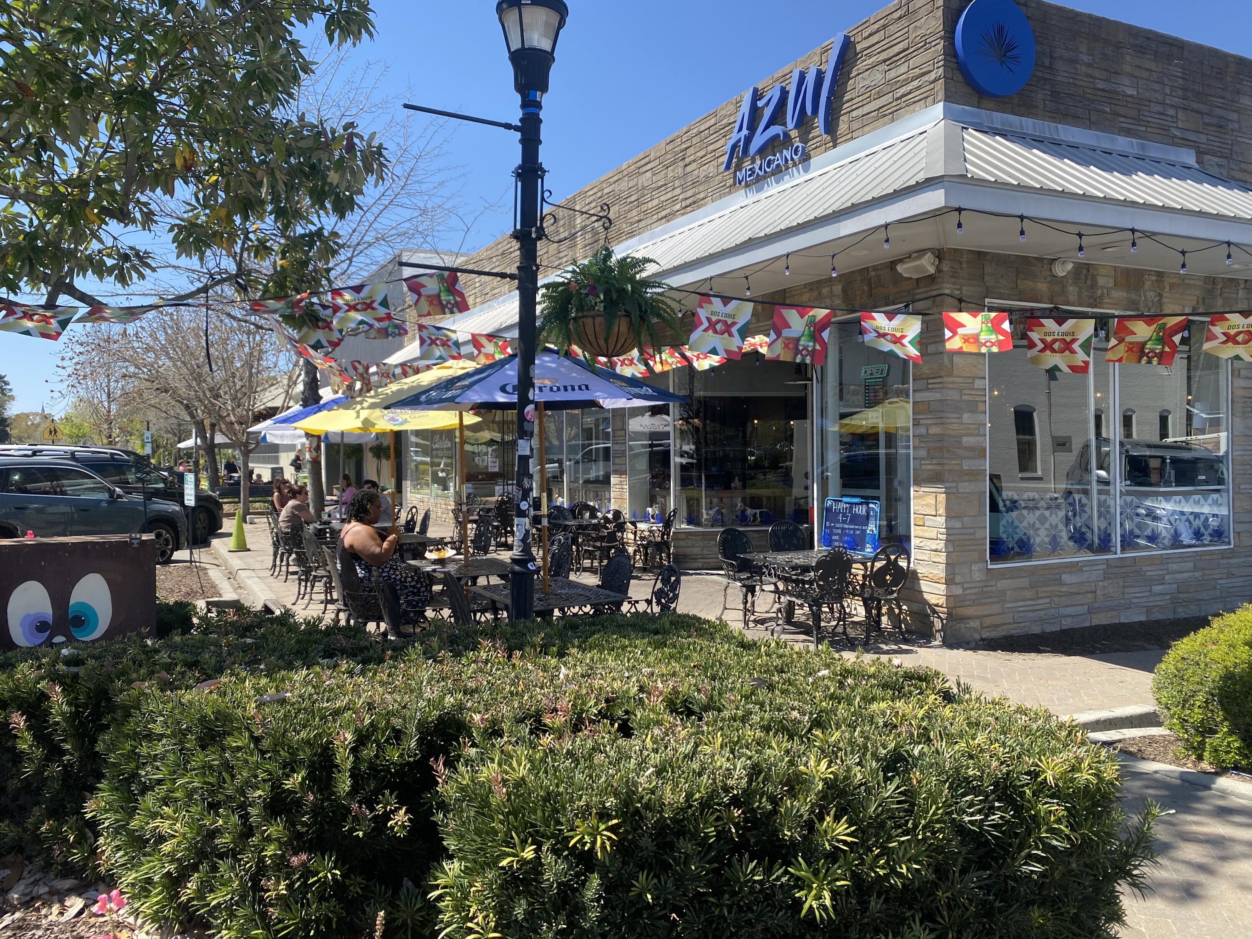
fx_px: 940
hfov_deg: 67.3
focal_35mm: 26
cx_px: 626
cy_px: 470
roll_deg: +0.2
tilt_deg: -0.8
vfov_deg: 53.1
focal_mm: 4.25
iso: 32
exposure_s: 1/1464
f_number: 1.8
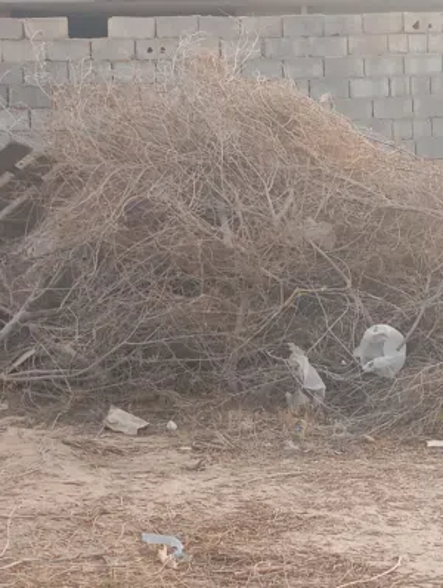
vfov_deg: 21.0
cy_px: 294
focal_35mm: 93
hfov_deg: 15.9
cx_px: 222
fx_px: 1582
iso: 106
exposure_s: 1/107
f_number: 1.8
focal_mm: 4.27
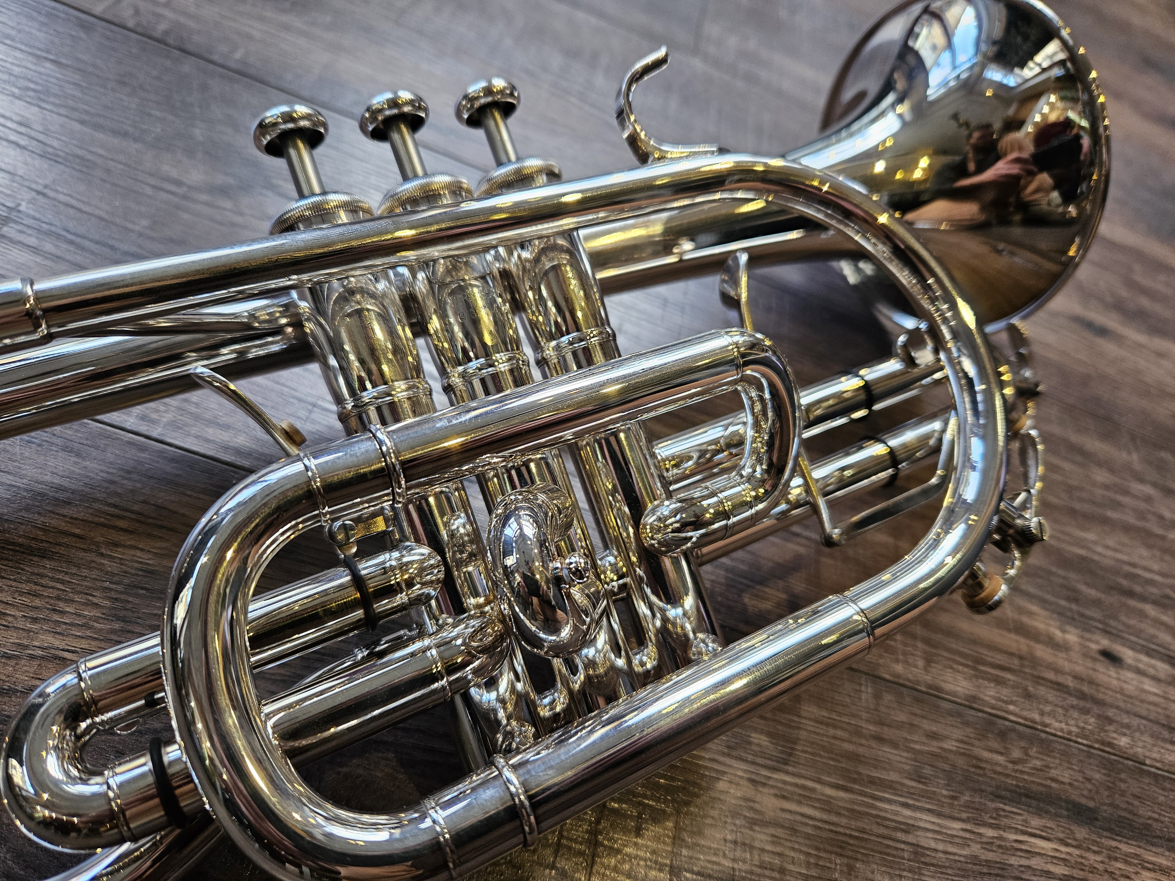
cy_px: 440
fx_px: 781
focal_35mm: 23
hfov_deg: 73.9
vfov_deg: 58.9
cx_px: 588
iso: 160
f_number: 1.8
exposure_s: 1/100
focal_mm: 5.4
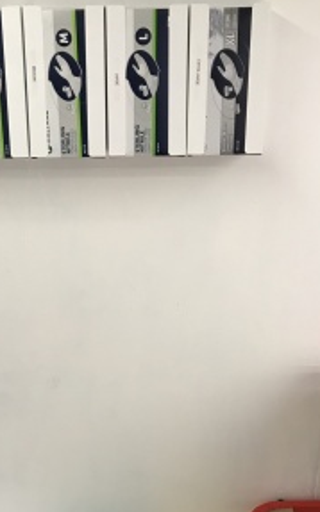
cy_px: 401
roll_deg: -1.2
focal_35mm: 53
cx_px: 118
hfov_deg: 24.3
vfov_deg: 37.0
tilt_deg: -24.6
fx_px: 741
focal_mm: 3.99
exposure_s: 1/20
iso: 40
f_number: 1.8
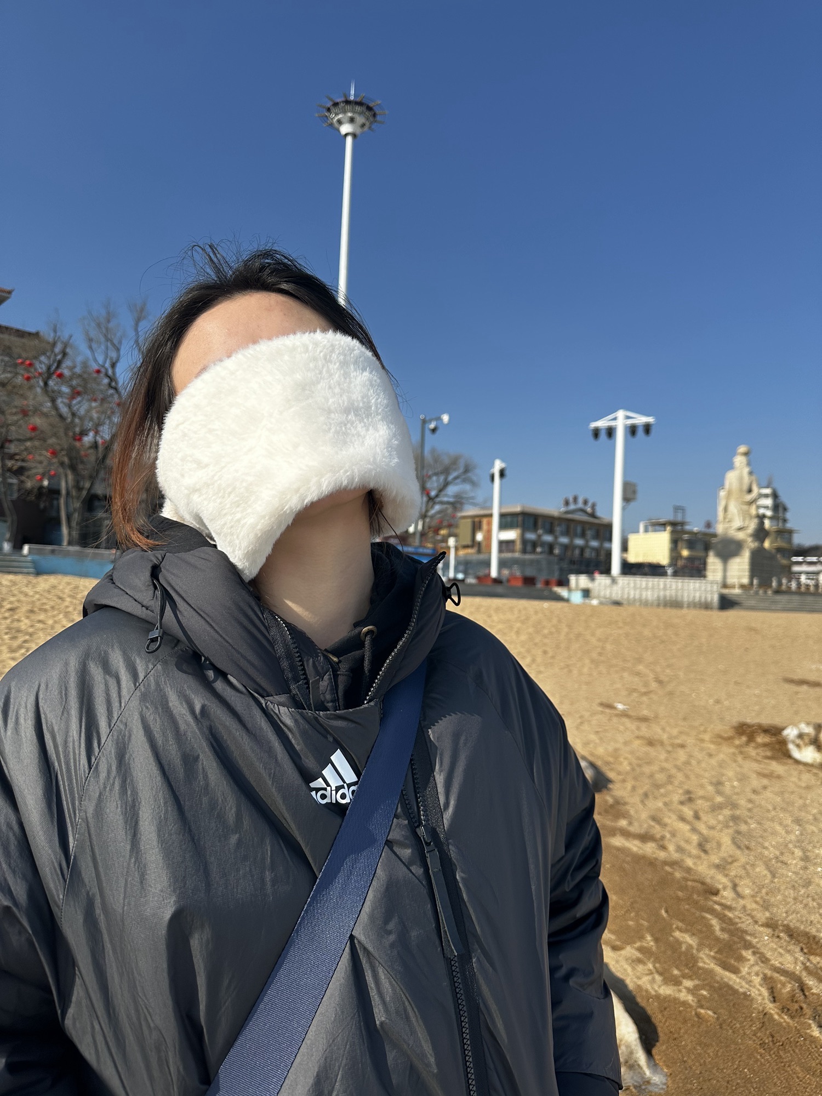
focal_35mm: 24
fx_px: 760
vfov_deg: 71.6
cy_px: 548
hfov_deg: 56.8
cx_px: 411
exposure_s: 1/5263
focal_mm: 6.86
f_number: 1.78
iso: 80
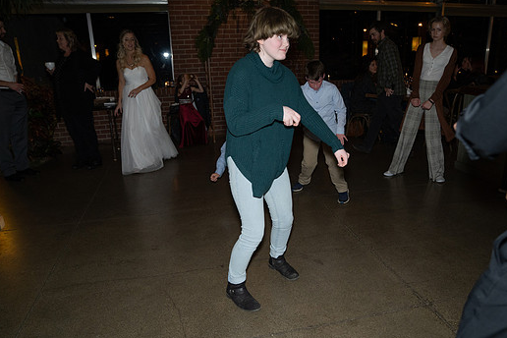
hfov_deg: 67.2
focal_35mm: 27
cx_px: 278
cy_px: 187
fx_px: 380
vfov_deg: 47.8
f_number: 2.8
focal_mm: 24
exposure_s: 1/250
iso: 2500
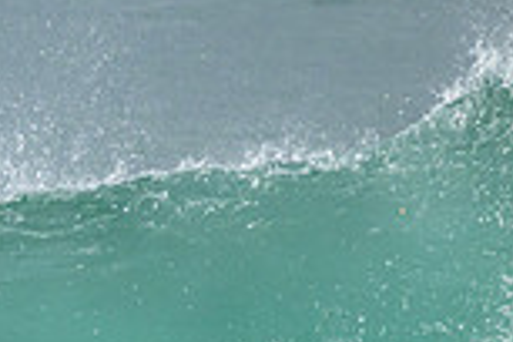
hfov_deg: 0.7
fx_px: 43160
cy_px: 501
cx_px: -221
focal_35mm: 3029
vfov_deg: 0.5
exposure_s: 1/1600
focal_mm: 800
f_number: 11
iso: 1800
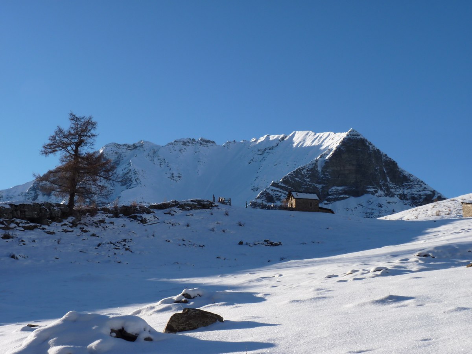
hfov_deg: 33.8
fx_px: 777
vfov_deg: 25.7
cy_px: 177
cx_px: 236
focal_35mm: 57
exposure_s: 1/320
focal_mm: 10.1
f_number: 5.6
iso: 80
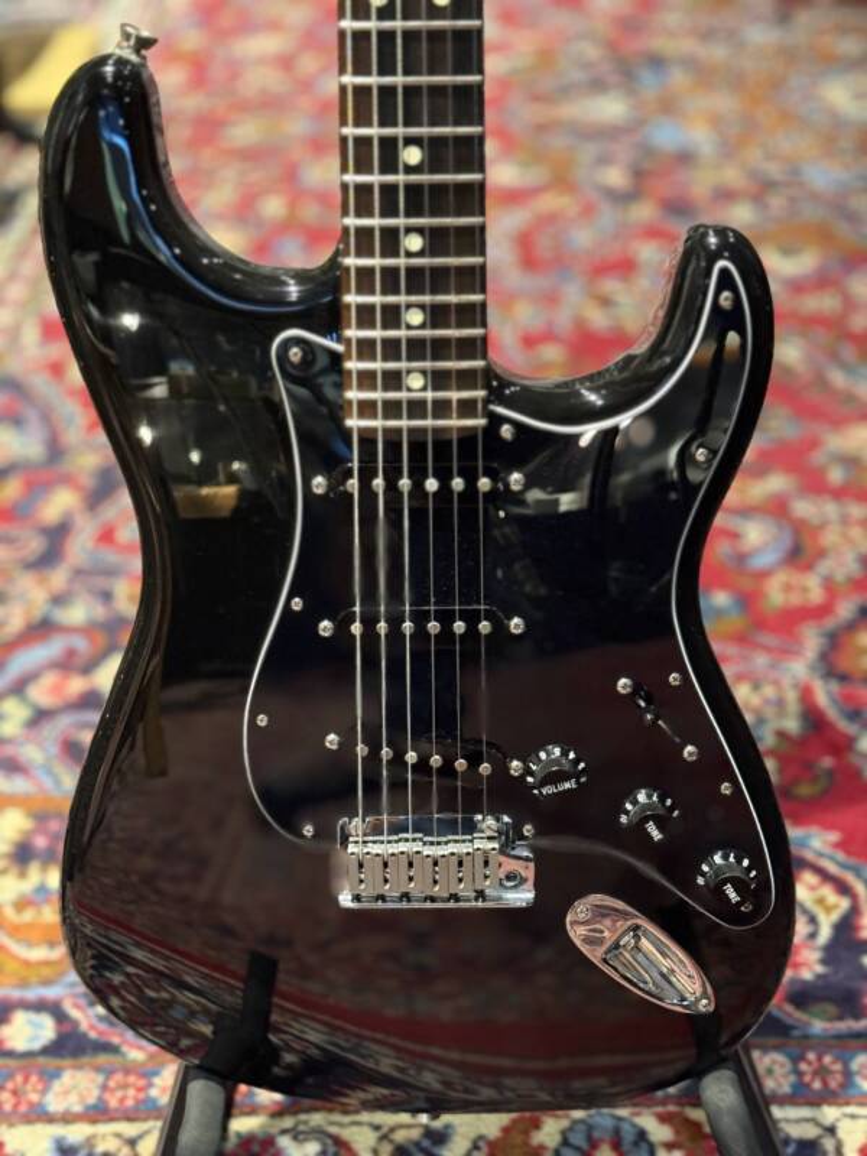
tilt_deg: -35.4
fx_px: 1603
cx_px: 434
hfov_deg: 30.3
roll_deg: +3.4
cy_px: 578
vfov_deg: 39.7
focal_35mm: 48
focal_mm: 6.76
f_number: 1.78
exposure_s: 1/30
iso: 640
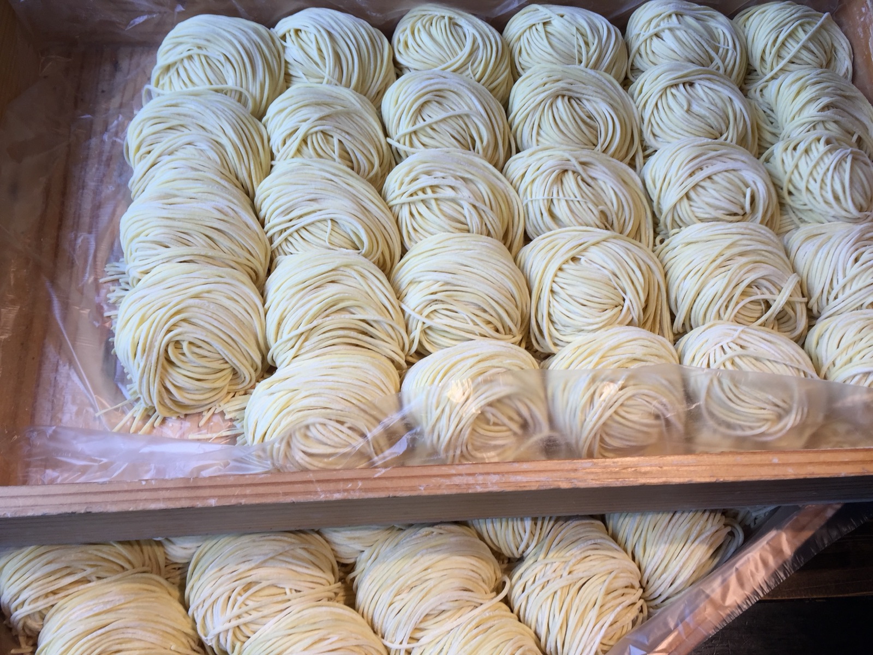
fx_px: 731
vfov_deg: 48.2
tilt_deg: -64.9
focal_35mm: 29
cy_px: 328
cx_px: 436
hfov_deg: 61.7
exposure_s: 1/154
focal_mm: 4.15
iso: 32
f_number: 2.2
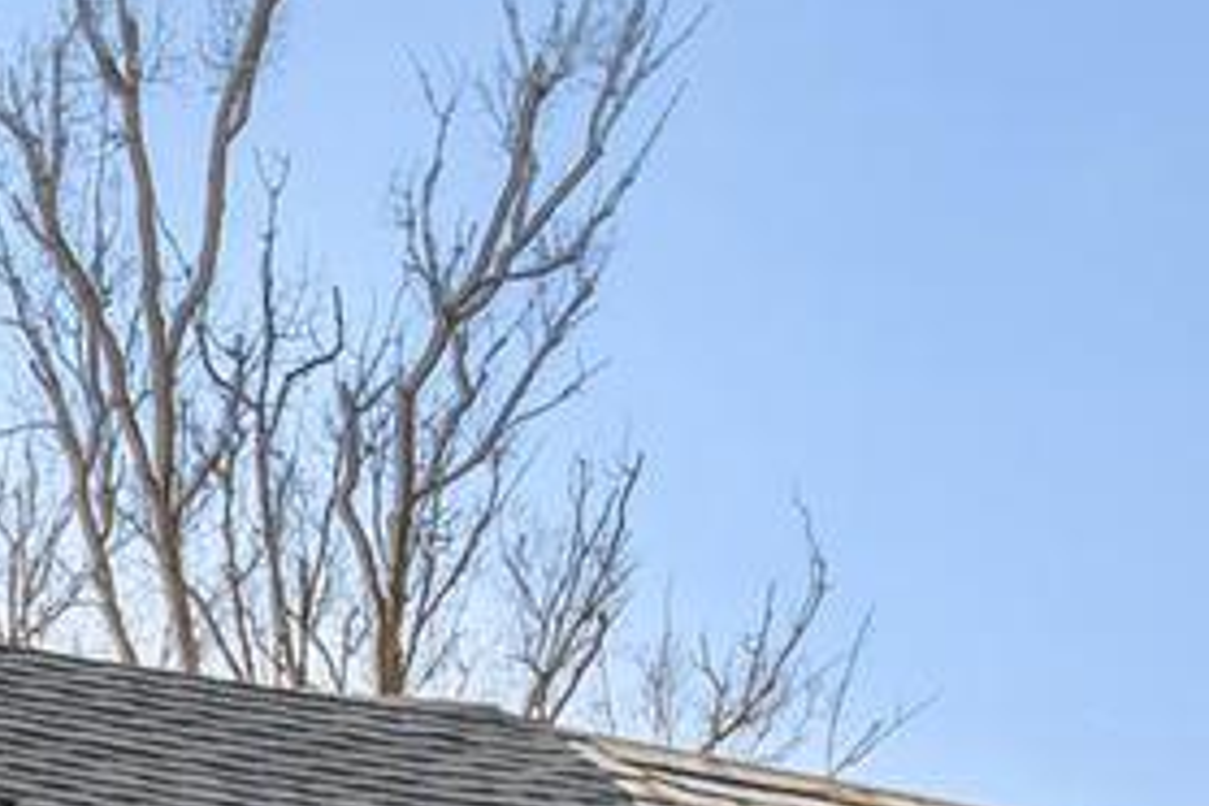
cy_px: 1497
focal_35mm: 98
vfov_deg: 12.6
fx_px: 3291
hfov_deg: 20.1
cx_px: -26
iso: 250
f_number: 16
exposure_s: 1/250
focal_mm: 19
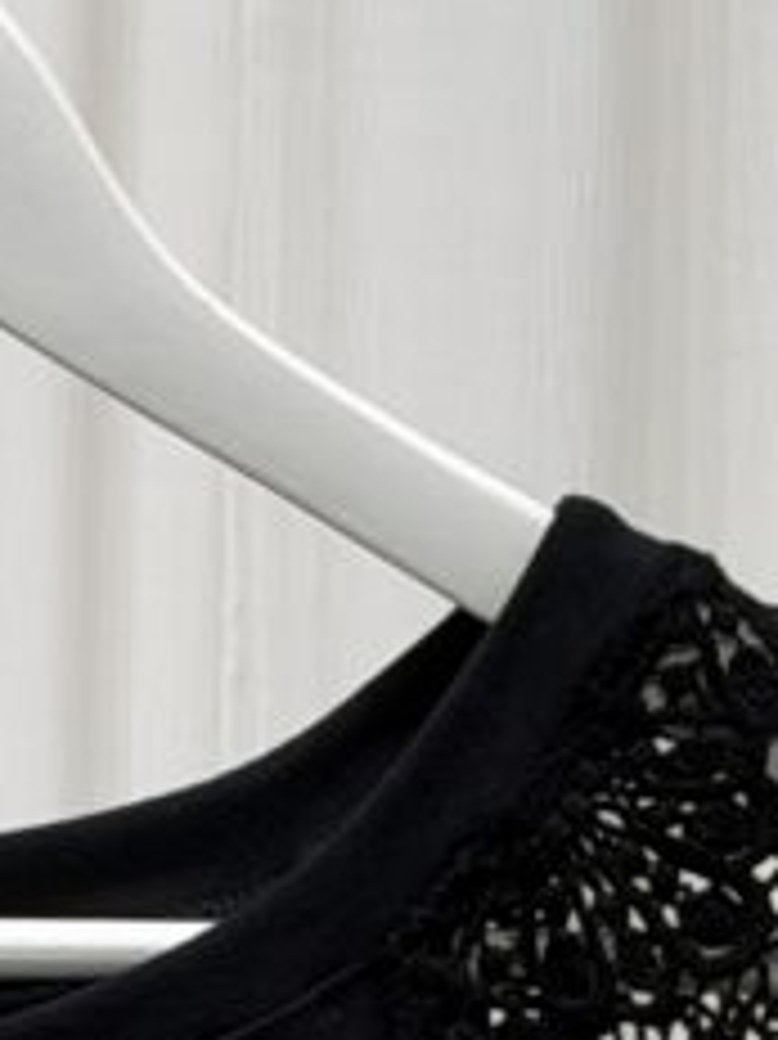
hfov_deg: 4.5
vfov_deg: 5.9
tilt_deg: -3.9
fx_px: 9958
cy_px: 1360
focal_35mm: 332
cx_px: -193
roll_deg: -0.8
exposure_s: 1/121
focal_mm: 6.93
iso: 64
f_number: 1.8
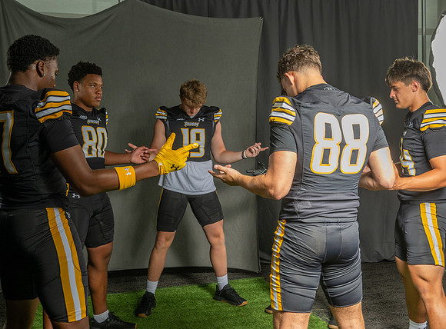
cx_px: 240
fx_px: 583
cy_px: 163
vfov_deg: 31.5
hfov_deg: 41.8
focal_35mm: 46
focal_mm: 42
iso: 200
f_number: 8
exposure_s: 1/200
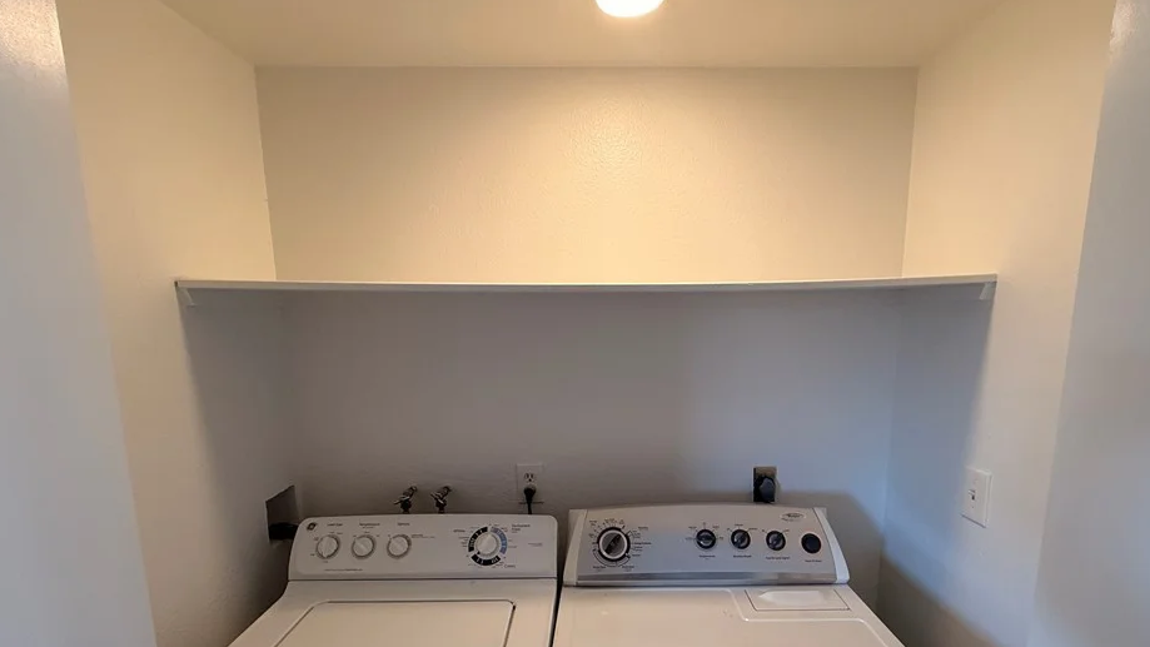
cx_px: 598
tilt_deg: -8.9
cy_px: 398
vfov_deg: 63.2
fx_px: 518
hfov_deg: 95.9
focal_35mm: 17
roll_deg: -0.1
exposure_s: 1/120
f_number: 2.2
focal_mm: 2.22
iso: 320
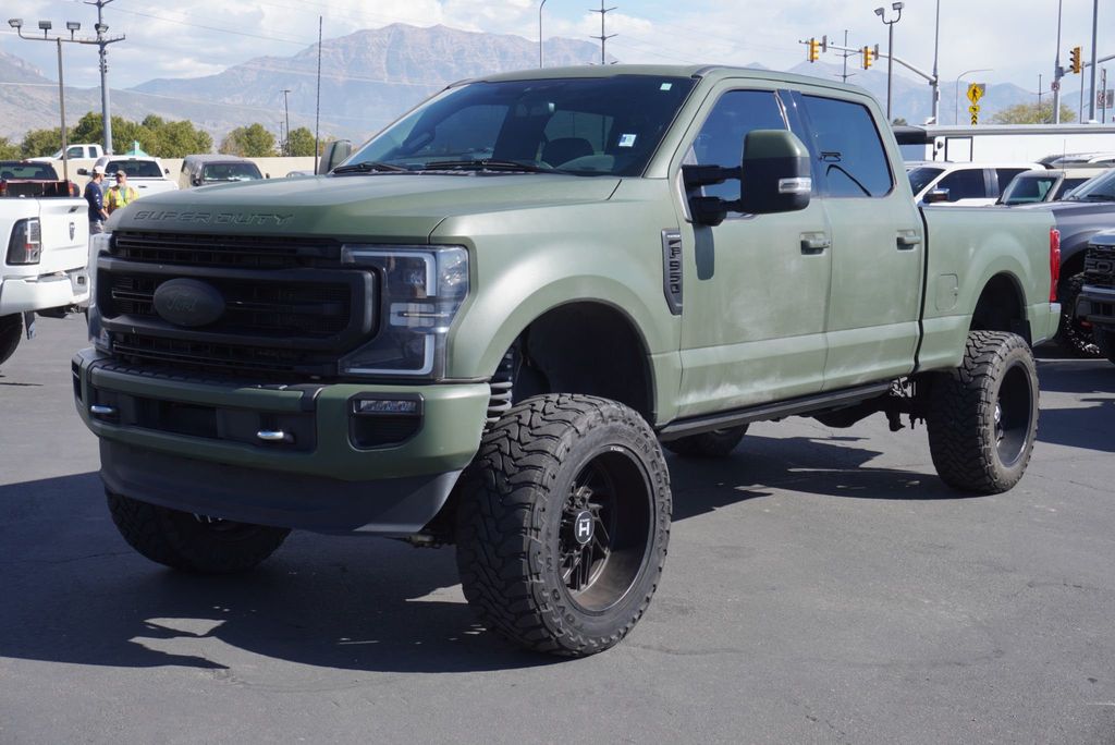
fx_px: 1441
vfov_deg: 29.0
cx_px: 558
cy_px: 372
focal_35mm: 46
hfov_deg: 42.3
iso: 100
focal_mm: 31
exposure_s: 1/125
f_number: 10
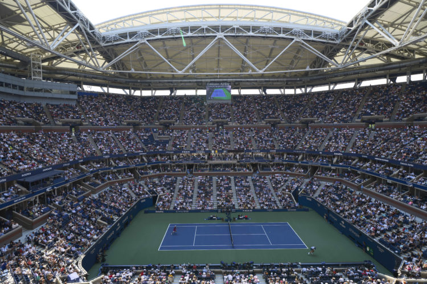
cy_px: 142
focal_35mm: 20
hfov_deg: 84.0
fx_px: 237
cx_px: 214
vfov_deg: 61.9
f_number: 4
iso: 200
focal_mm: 20
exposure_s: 1/640
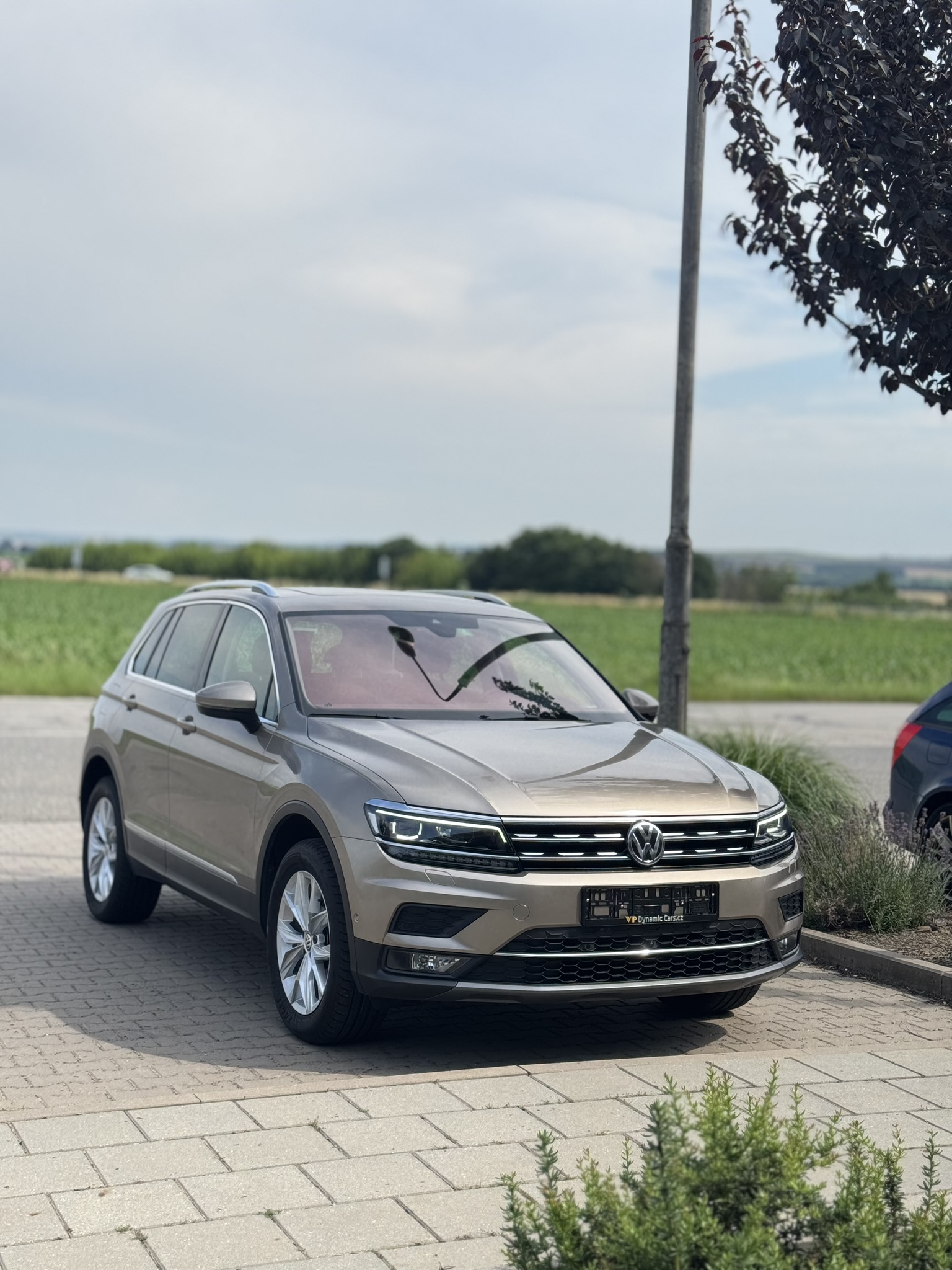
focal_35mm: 48
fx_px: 1760
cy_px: 635
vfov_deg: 39.7
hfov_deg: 30.3
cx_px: 476
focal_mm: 6.76
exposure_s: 1/2110
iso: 64
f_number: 1.78
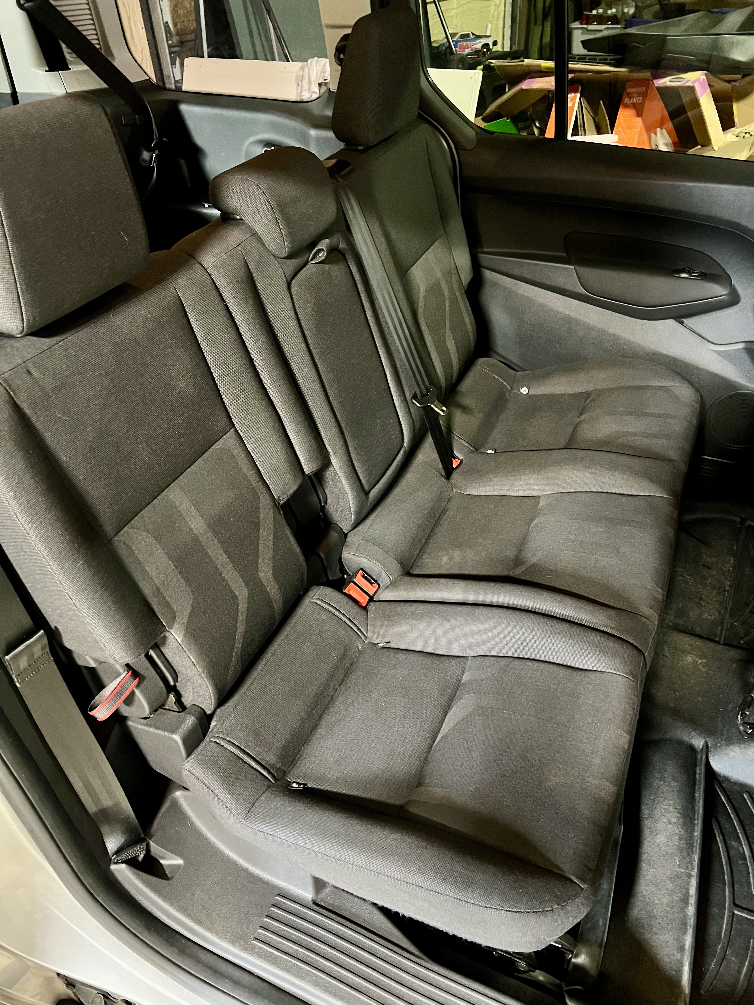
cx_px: 377
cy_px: 502
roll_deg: +5.3
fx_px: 755
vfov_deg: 67.3
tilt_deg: -36.9
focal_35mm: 26
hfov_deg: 53.1
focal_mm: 5.7
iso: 640
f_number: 1.5
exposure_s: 1/33
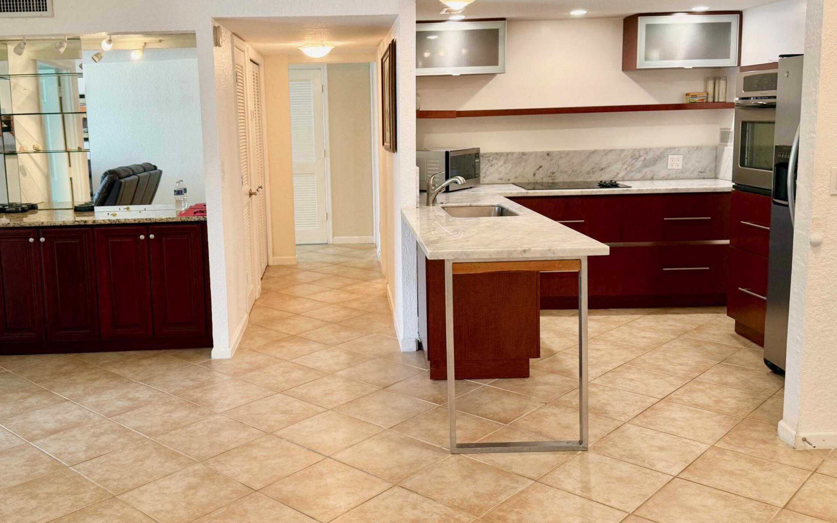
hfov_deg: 56.5
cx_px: 361
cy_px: 223
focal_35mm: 34
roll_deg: +1.3
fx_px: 776
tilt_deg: -7.6
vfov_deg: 37.2
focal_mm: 6.76
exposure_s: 1/60
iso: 125
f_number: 1.78
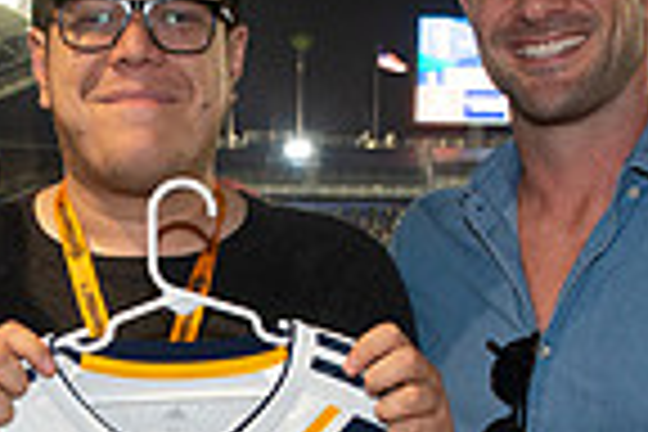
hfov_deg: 20.7
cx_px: 94
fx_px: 1746
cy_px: 443
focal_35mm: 97
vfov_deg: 13.9
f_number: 6.3
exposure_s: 1/60
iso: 640
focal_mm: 24
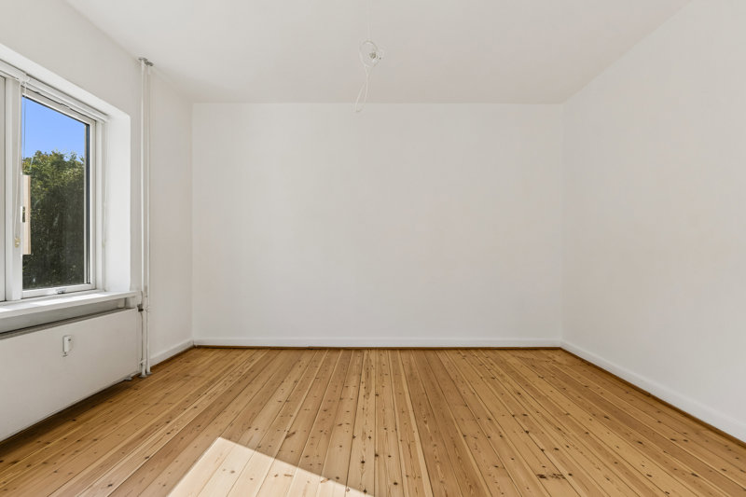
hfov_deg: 85.4
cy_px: 248
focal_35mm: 20
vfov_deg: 63.2
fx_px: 404
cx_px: 373
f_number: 8
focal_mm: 13
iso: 200
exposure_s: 1/100
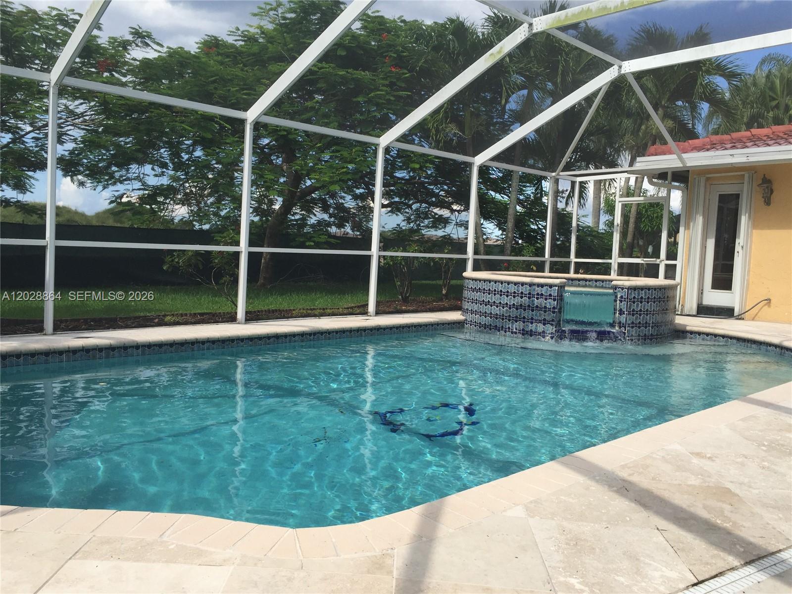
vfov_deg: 48.2
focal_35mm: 29
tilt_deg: -4.1
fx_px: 664
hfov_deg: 61.7
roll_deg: -2.8
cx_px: 396
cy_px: 297
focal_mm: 4.15
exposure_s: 1/1199
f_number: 2.2
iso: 32
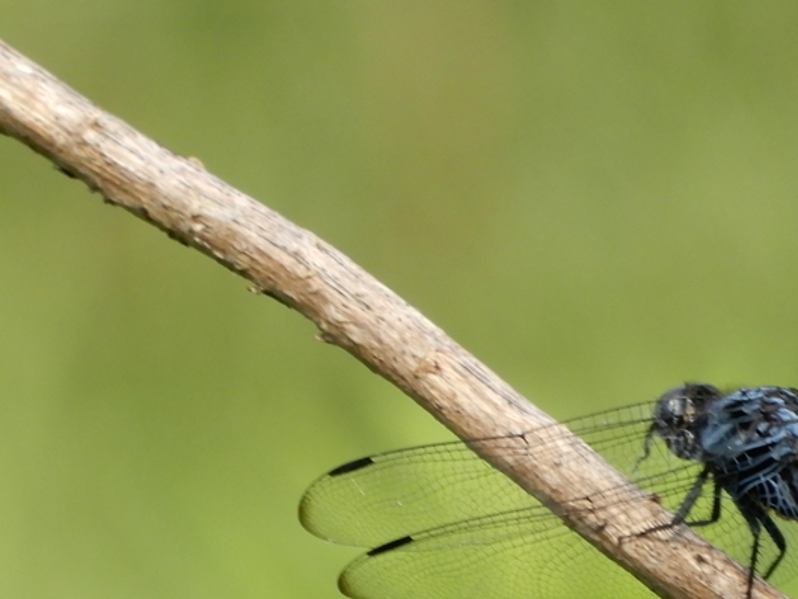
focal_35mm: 1905
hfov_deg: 1.0
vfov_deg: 0.8
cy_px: 438
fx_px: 43926
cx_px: 528
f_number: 6.9
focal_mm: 151
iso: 220
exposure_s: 1/250
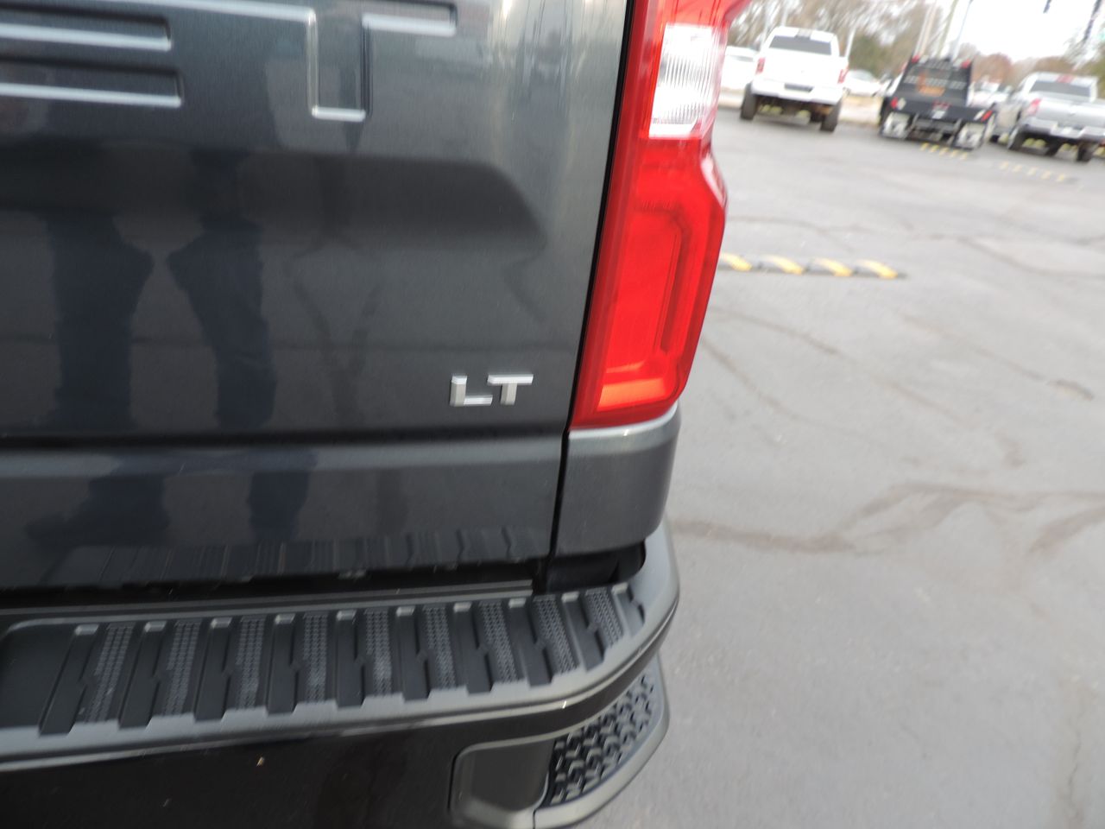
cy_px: 414
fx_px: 766
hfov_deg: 71.6
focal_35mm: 24
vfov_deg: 56.8
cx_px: 552
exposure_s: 1/40
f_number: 3
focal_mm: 4.3
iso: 80
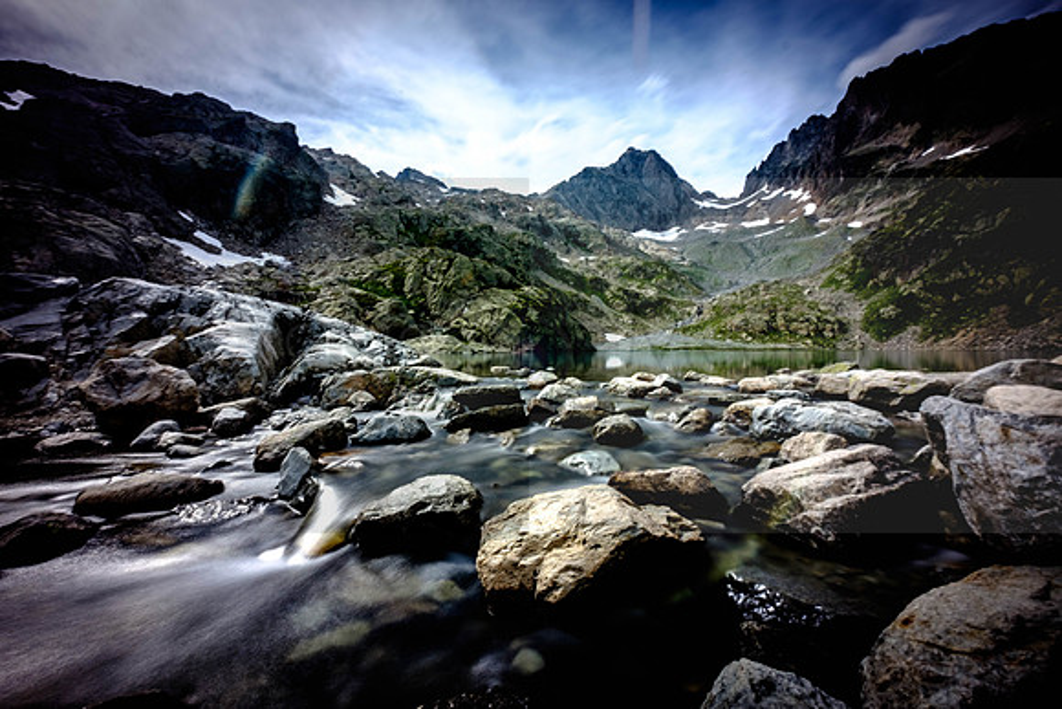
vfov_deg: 77.4
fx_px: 443
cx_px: 531
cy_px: 354
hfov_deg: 100.4
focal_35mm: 15
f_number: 20
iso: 200
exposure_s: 10
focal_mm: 10
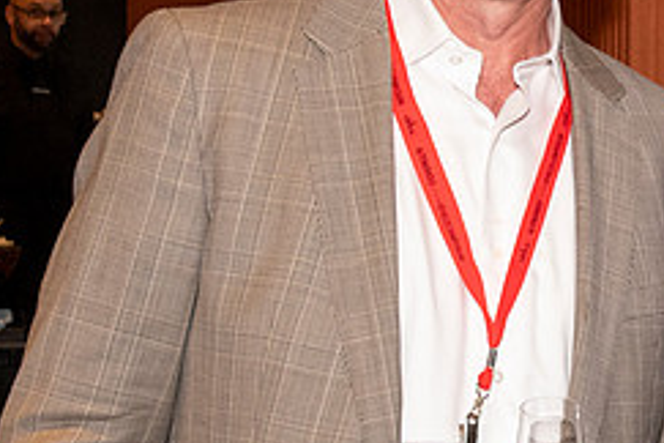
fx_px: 2434
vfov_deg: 10.4
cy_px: 151
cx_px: 758
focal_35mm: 132
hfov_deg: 15.1
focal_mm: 35
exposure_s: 1/125
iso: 2500
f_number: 13
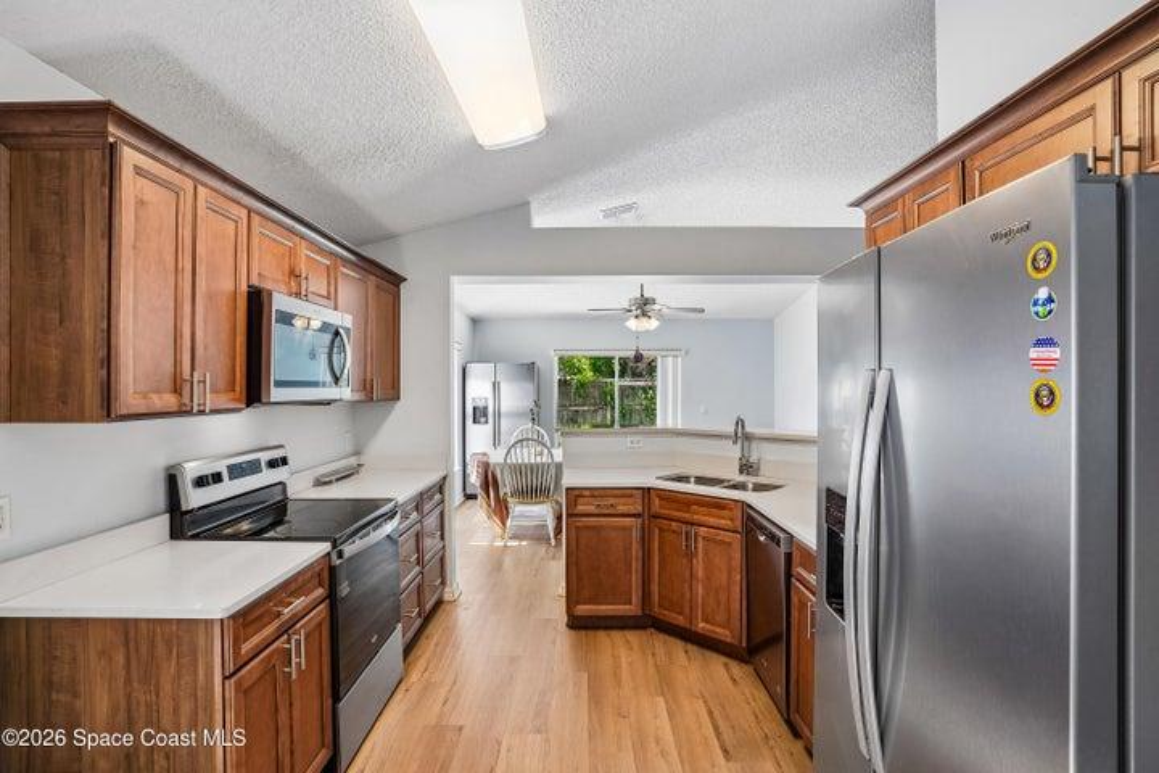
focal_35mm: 18
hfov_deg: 90.0
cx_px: 580
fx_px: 579
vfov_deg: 67.4
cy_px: 386
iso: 400
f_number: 9
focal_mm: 18
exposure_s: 1/30
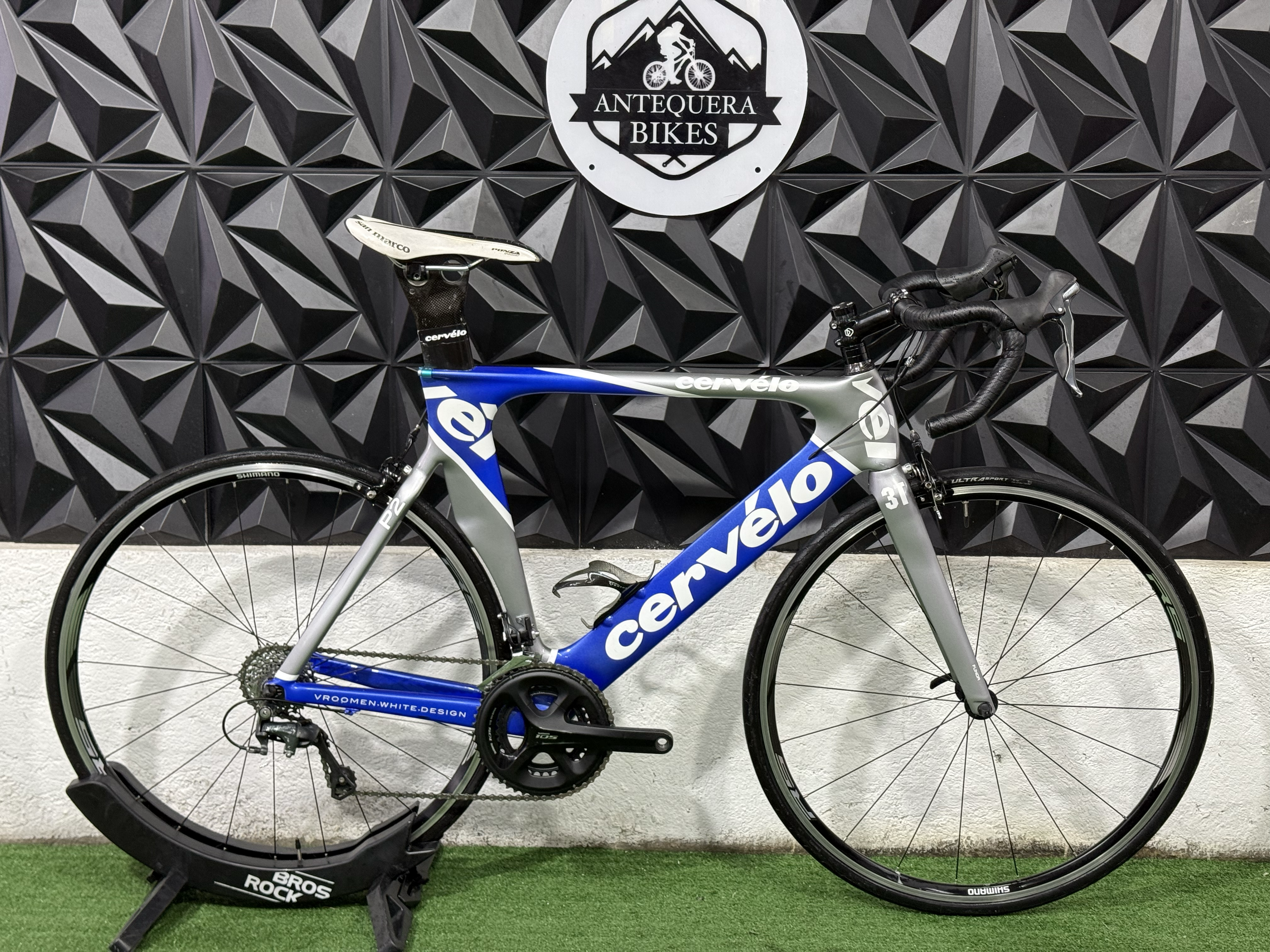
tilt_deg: -9.8
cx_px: 635
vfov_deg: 30.3
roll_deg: -0.7
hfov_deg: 39.7
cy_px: 476
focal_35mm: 48
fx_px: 1761
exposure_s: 1/60
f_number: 1.78
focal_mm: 6.76
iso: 160
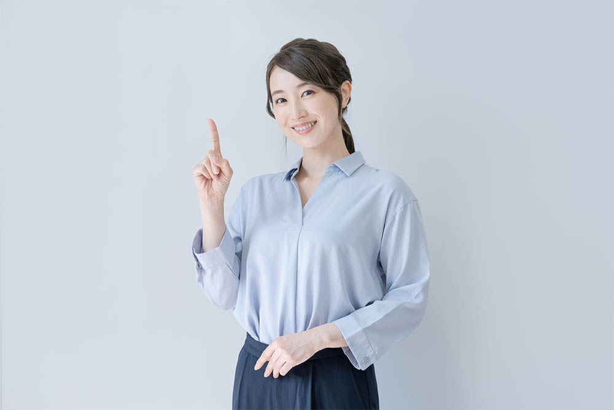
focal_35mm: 85
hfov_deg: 23.9
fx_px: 1450
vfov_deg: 16.1
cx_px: 307
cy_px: 205
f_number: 5
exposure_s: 1/160
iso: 400
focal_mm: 85
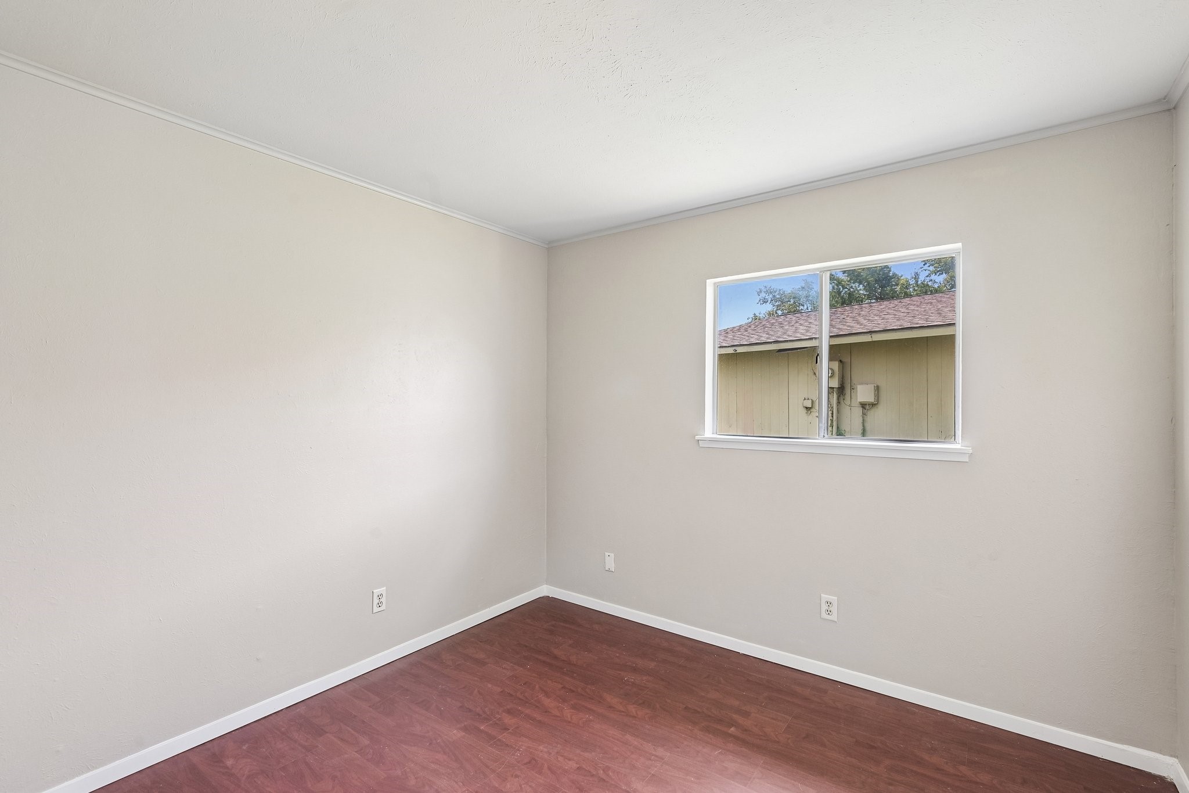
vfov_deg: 73.7
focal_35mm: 16
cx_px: 594
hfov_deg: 96.7
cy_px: 396
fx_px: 528
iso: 400
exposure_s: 1/30
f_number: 8
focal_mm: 16
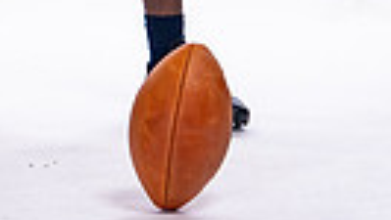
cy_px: -370
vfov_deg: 3.4
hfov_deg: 6.1
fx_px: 3683
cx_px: 32
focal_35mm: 355
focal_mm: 100
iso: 400
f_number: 6.3
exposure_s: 1/250
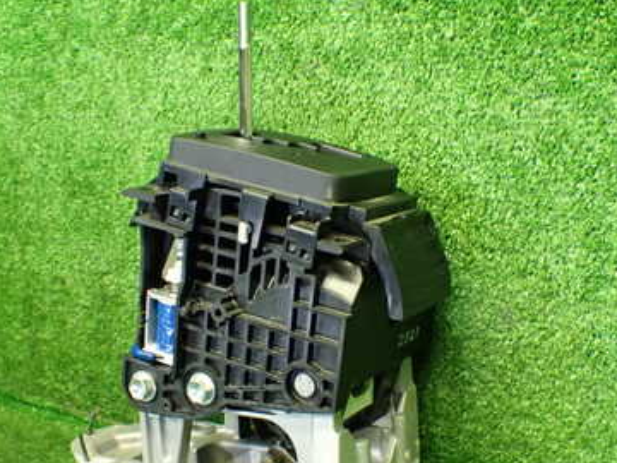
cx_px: 286
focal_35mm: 50
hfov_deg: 38.2
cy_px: 290
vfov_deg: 29.0
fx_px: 891
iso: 800
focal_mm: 5.4
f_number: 2.3
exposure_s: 1/80
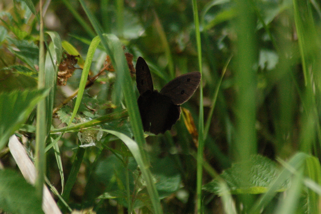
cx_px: 160
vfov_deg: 3.1
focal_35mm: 450
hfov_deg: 4.6
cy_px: 107
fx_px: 4010
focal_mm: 300
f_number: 7.1
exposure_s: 1/3200
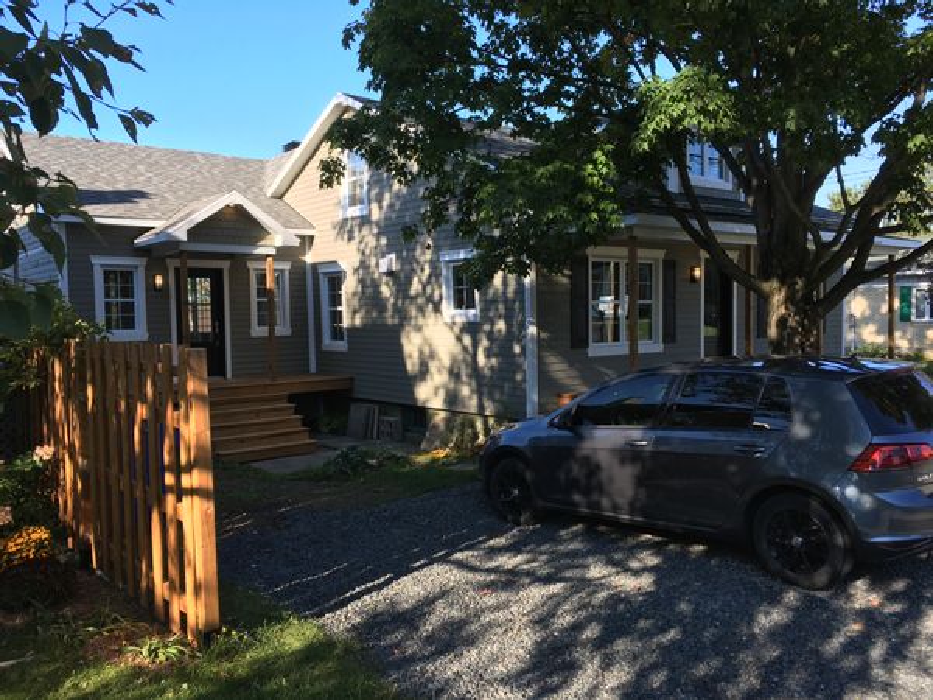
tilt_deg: -3.5
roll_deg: +1.6
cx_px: 466
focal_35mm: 29
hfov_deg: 61.7
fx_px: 782
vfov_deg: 48.2
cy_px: 350
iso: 25
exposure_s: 1/442
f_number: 2.2
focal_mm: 4.15
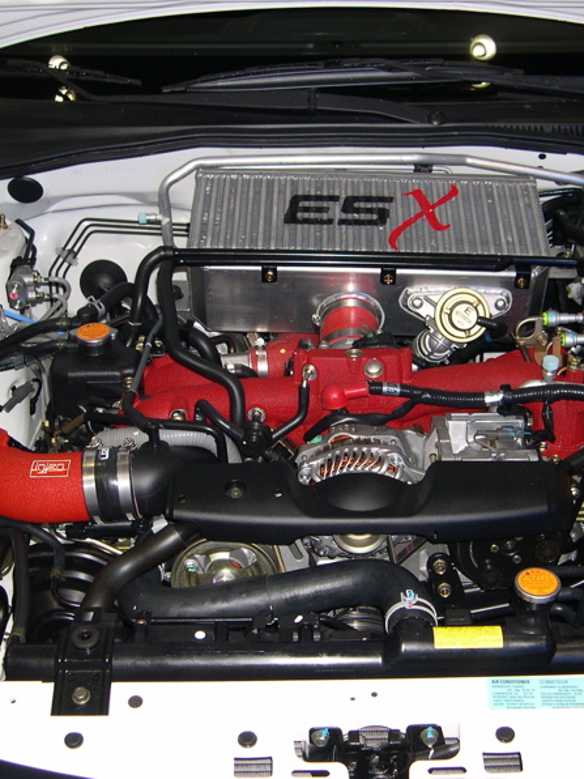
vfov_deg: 37.5
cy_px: 391
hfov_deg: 28.6
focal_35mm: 51
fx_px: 1147
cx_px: 302
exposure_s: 1/60
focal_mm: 8
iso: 100
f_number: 2.8
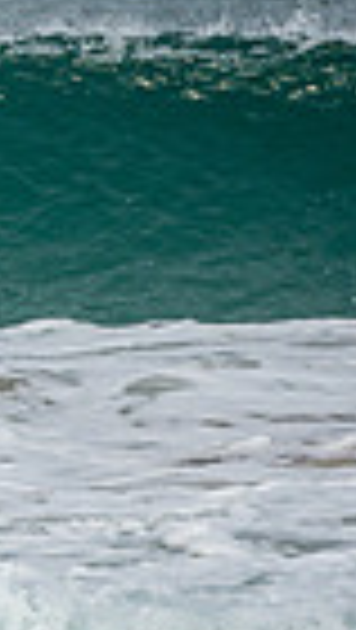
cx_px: -874
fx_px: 21814
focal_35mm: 1303
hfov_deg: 0.9
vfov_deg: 1.7
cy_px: 268
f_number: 5.6
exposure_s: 1/800
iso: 200
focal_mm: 200
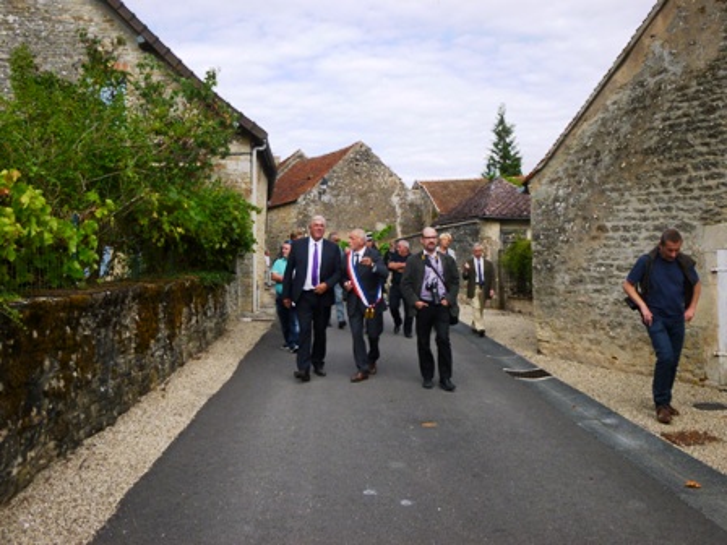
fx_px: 714
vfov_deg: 41.8
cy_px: 272
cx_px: 364
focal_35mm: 34
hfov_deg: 54.0
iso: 100
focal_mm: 6
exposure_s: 1/500
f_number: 3.5
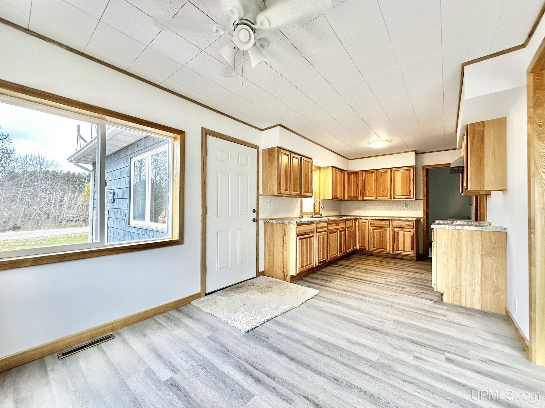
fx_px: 220
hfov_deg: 102.1
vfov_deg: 85.7
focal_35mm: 14
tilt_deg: +1.3
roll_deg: -0.2
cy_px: 204
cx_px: 272
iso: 160
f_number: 2.2
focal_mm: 2.22
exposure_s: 1/120
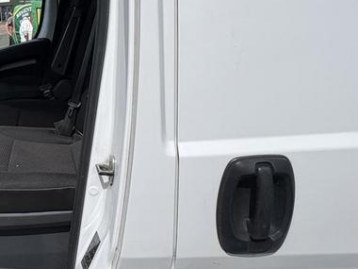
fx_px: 341
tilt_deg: -7.7
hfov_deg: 47.0
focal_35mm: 33
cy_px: 100
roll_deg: -4.0
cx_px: 8
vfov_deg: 42.6
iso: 40
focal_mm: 2.22
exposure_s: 1/2208
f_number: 2.2
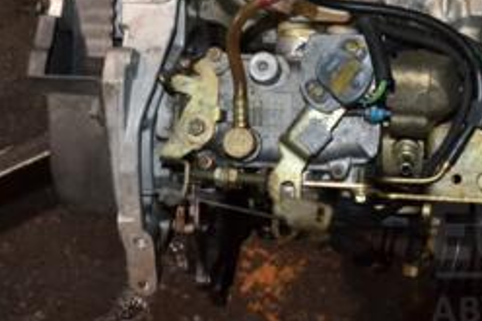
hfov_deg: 26.1
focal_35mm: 76
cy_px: -29
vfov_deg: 17.3
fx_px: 1020
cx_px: 395
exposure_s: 1/100
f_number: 5
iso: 800
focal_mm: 21
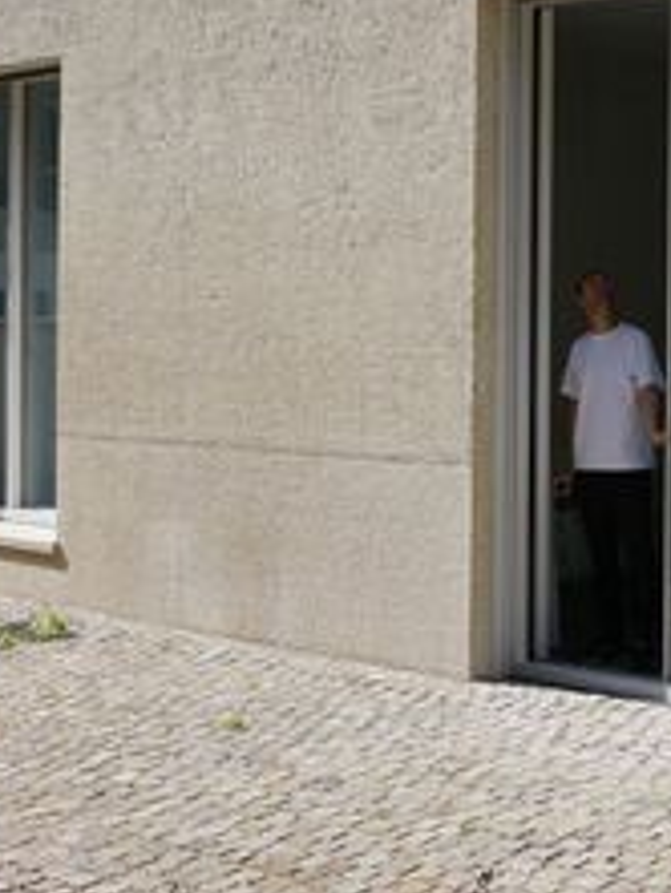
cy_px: 352
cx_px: 635
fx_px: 1730
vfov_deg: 28.9
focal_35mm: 67
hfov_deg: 21.3
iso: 100
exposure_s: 1/250
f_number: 7.1
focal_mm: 35
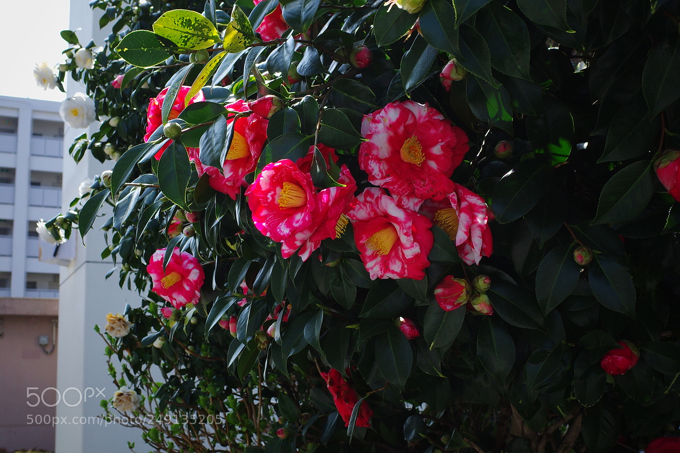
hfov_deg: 41.9
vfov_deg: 28.6
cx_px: 340
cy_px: 226
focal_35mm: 47
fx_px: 887
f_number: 5.6
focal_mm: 18.3
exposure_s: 1/180
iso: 100
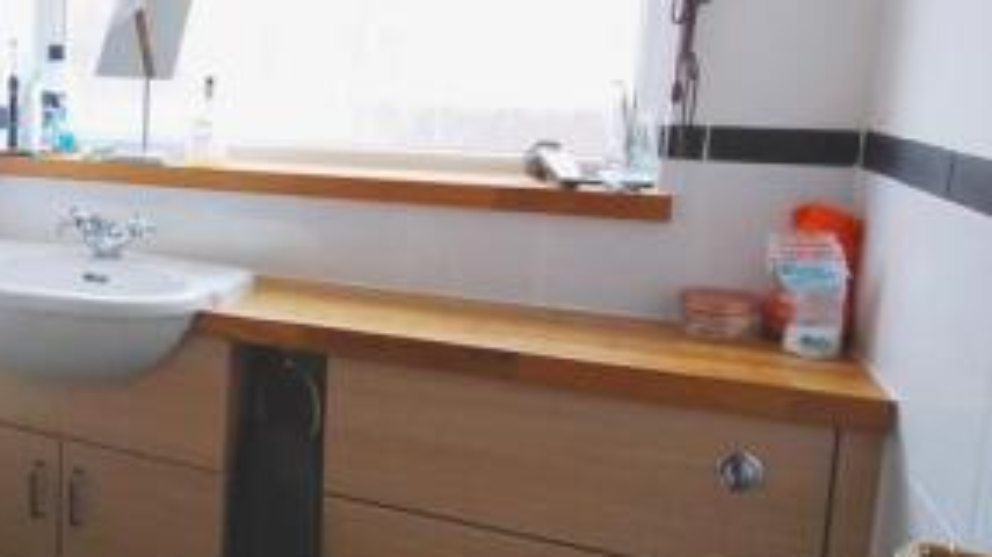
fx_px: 946
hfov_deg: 47.5
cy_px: 200
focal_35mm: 36
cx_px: 37
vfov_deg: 32.6
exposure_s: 1/60
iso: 800
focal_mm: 10
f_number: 8
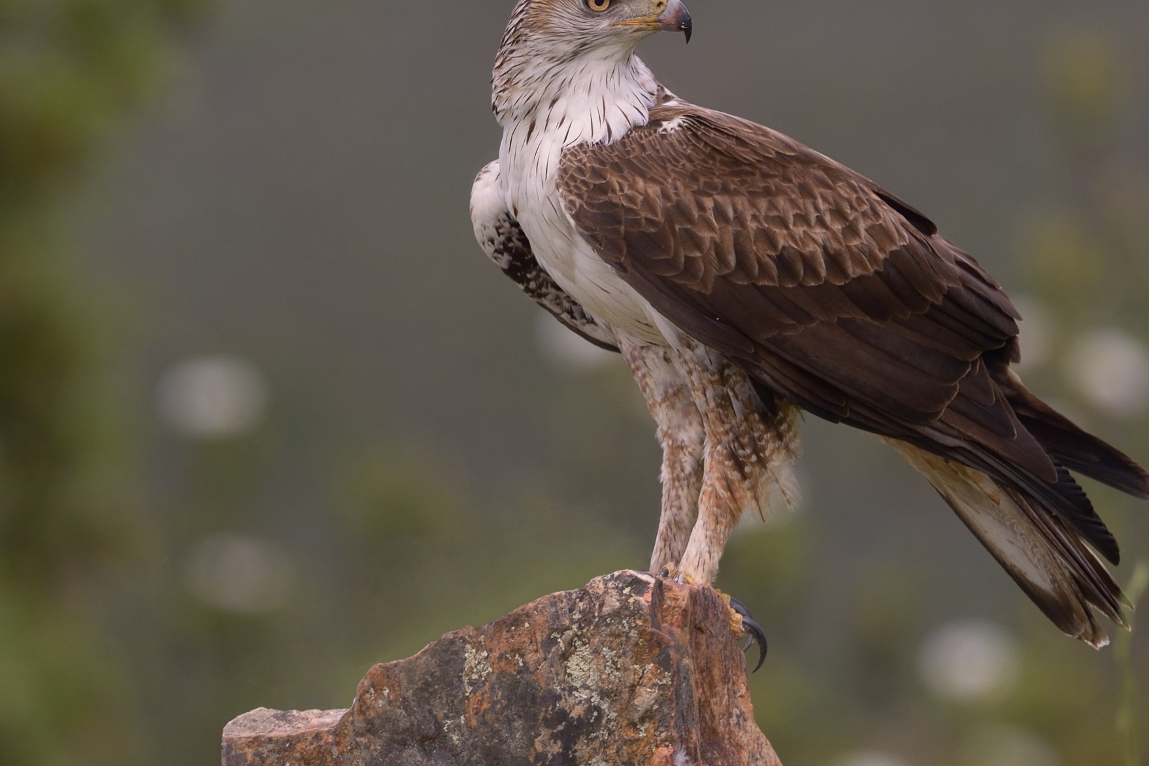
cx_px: 705
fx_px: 26138
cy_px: 309
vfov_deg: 1.7
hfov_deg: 2.5
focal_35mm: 819
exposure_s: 1/320
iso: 1000
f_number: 7.1
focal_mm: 600
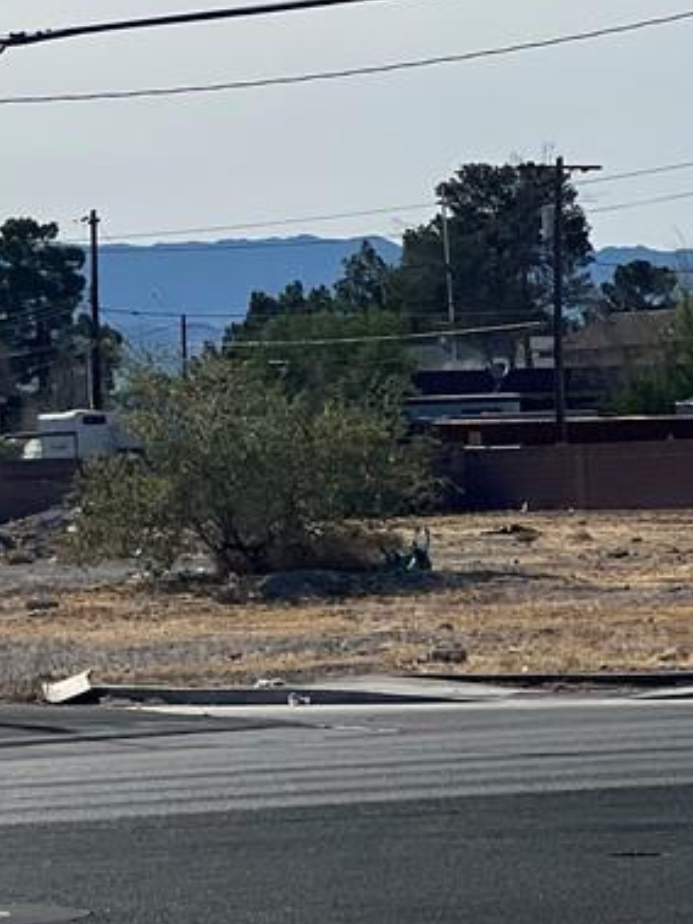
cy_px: 166
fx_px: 5555
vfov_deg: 9.5
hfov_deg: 7.1
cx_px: -222
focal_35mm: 208
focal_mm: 9
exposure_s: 1/2801
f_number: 2.8
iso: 32
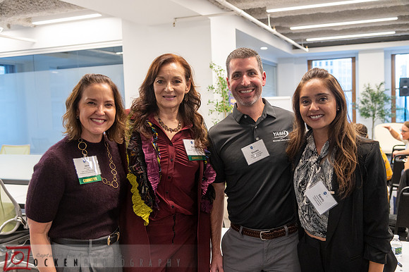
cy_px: 136
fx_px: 412
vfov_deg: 36.6
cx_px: 209
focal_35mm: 36
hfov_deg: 52.8
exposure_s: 1/100
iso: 1600
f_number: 4
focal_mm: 35
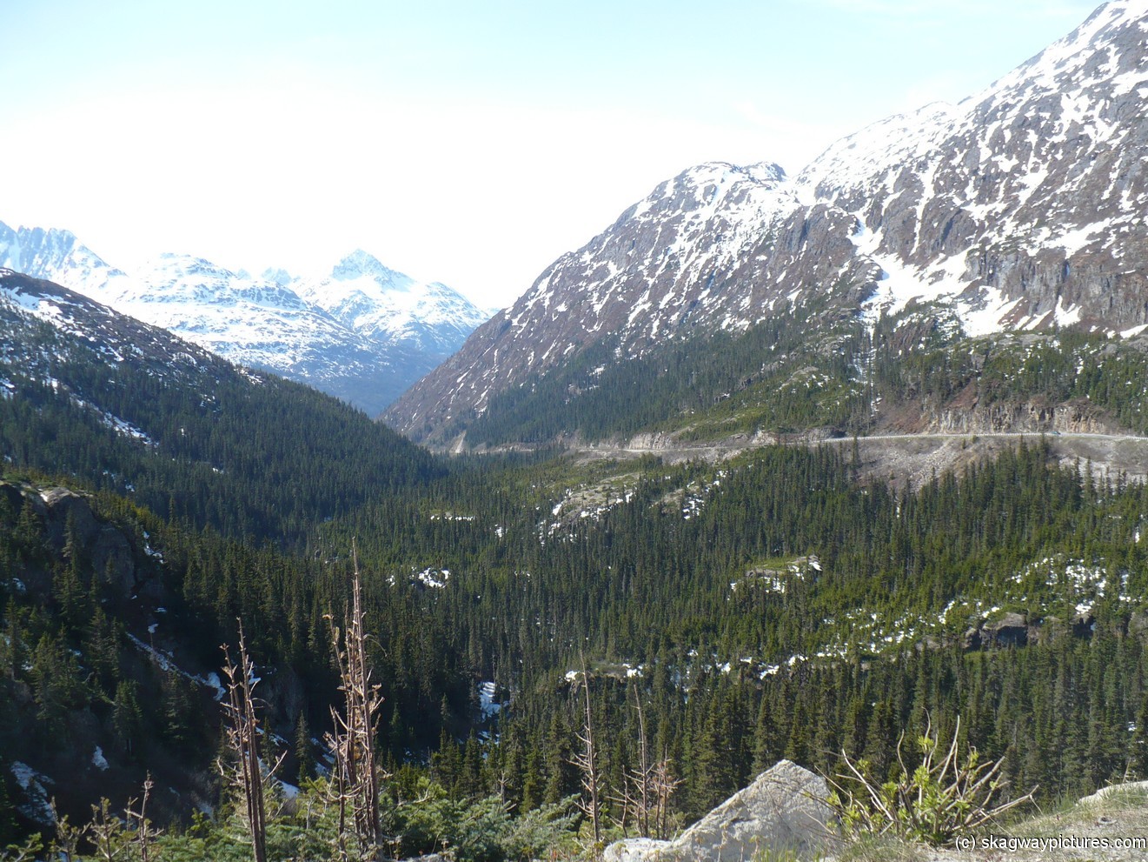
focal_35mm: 37
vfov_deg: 38.7
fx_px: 1227
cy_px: 431
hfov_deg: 50.1
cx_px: 574
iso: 100
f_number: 2.8
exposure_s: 1/800
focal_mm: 6.1
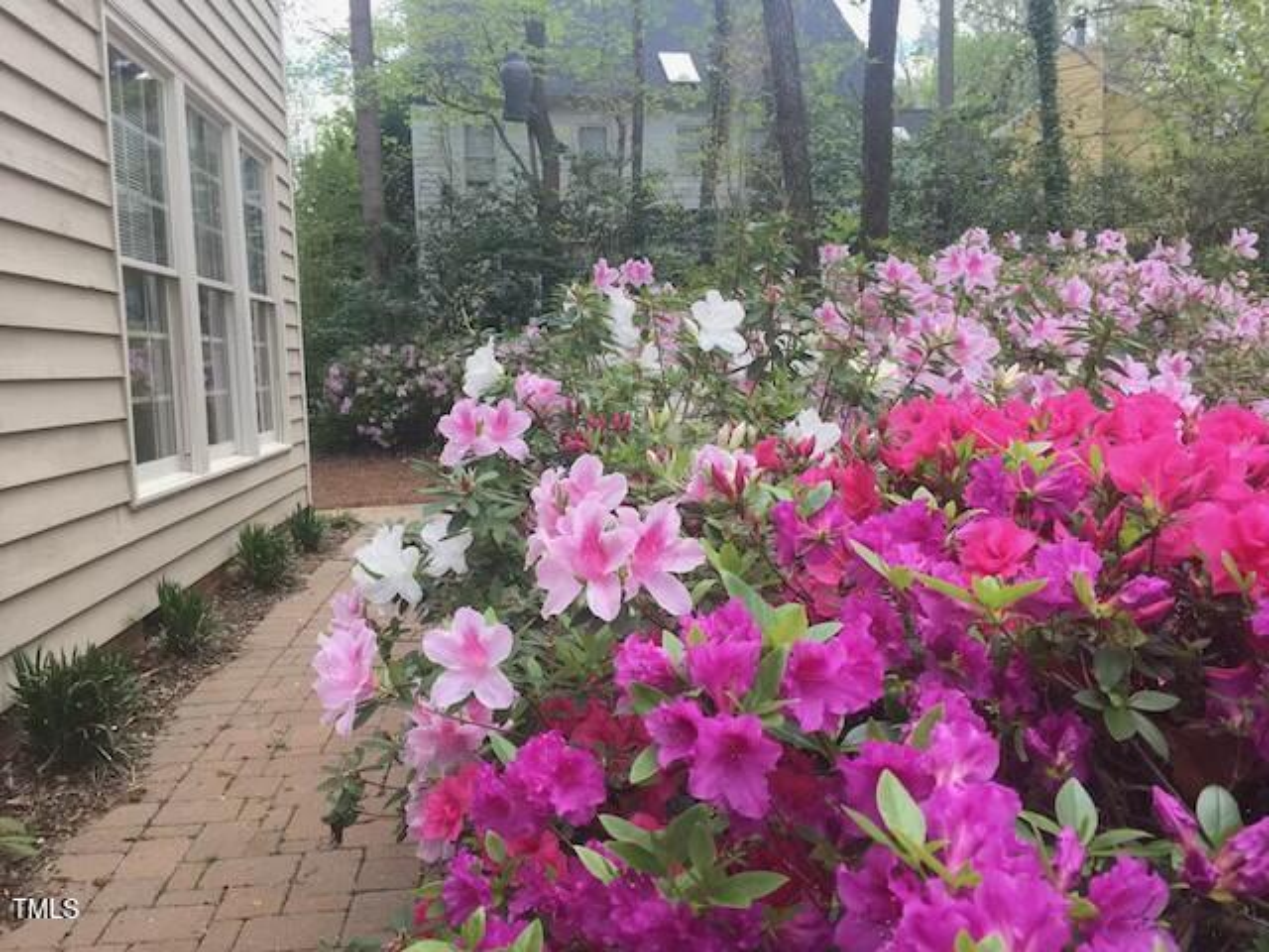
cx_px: 634
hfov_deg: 61.7
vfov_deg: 48.2
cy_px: 476
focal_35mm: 29
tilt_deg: -6.4
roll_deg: +0.4
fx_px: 1063
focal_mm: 4.15
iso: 32
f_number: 2.2
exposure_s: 1/425
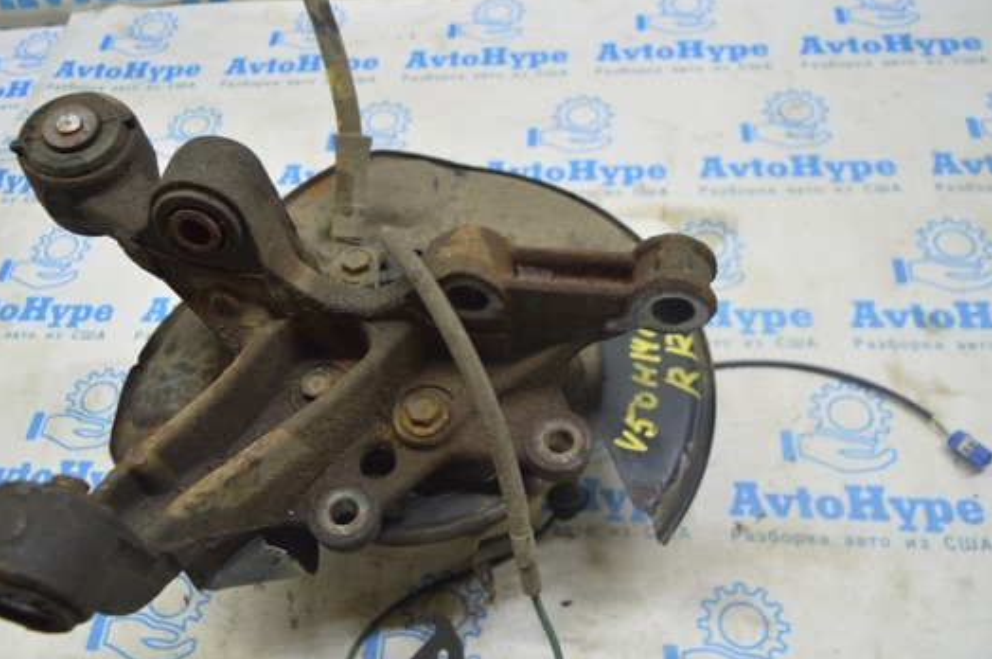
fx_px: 908
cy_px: 336
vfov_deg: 39.9
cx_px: 420
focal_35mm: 33
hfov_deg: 57.0
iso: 400
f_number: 3.5
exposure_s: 1/40
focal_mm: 18
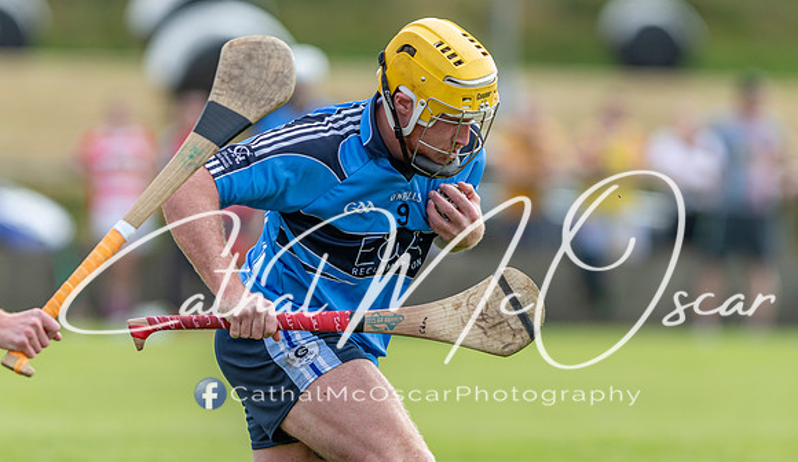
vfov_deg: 2.3
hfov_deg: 4.0
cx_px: 414
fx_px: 11507
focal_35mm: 540
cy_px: 281
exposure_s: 1/1250
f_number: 2.8
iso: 140
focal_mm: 300
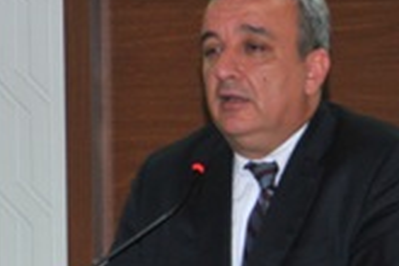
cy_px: 267
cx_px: 324
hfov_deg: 3.4
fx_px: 6760
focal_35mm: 610
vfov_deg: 2.3
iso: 500
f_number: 6.3
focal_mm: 105
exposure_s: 1/60
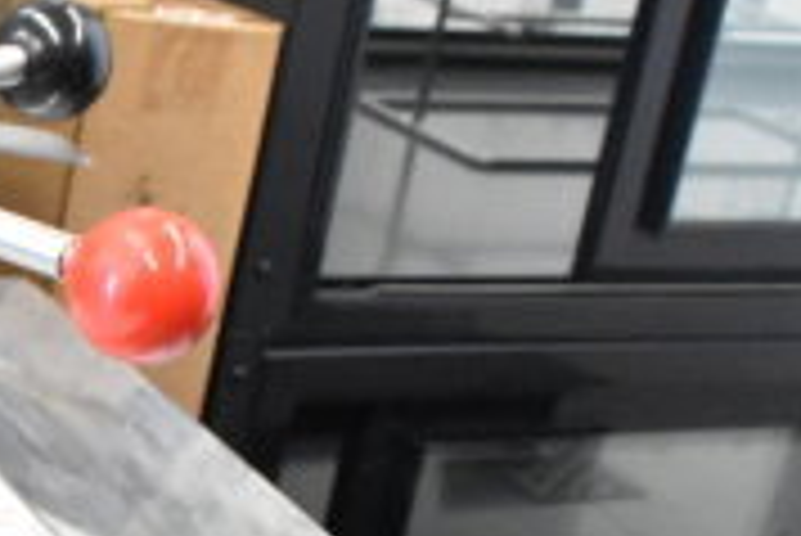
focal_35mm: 108
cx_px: -266
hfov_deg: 17.7
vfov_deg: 12.2
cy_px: 768
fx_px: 2398
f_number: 6.3
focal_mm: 21
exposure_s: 1/160
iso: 6400
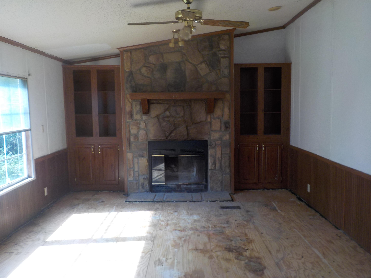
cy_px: 139
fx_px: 322
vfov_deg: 46.8
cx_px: 186
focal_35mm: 30
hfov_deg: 60.0
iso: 125
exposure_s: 1/125
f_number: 3.3
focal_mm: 4.1
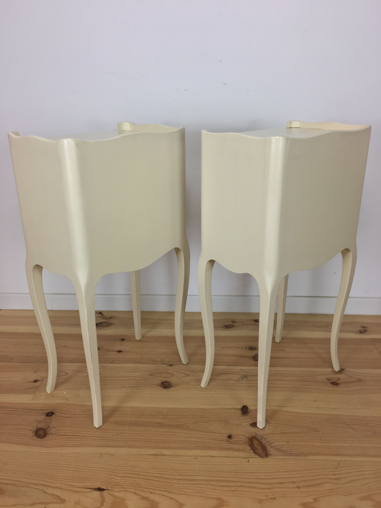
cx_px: 190
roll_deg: -0.1
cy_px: 254
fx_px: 426
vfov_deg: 61.7
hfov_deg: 48.2
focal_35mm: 29
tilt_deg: -21.4
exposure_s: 1/33
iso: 32
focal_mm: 4.15
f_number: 2.2
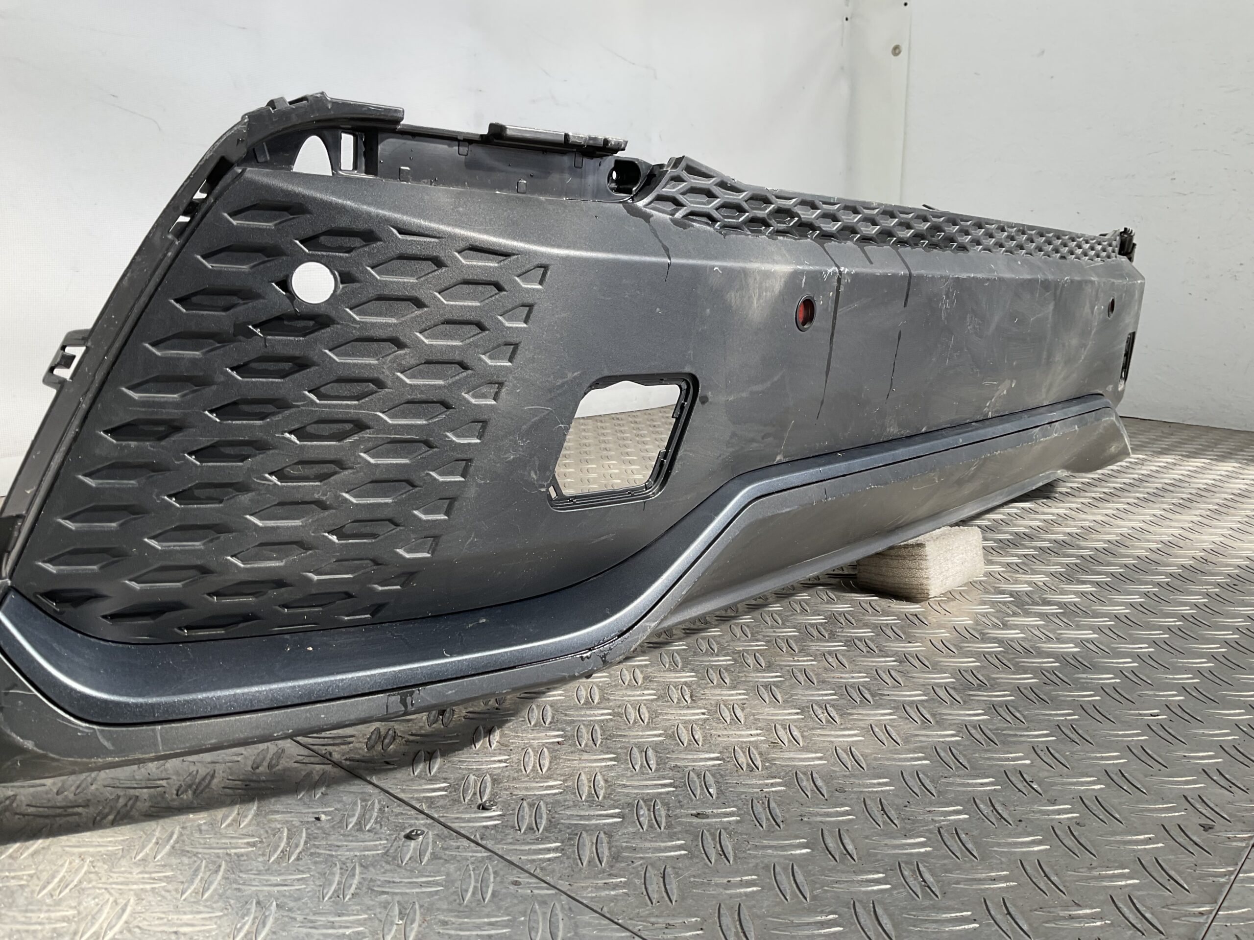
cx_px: 627
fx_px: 1051
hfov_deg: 61.7
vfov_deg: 48.2
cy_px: 470
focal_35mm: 29
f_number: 1.8
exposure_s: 1/226
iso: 16
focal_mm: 3
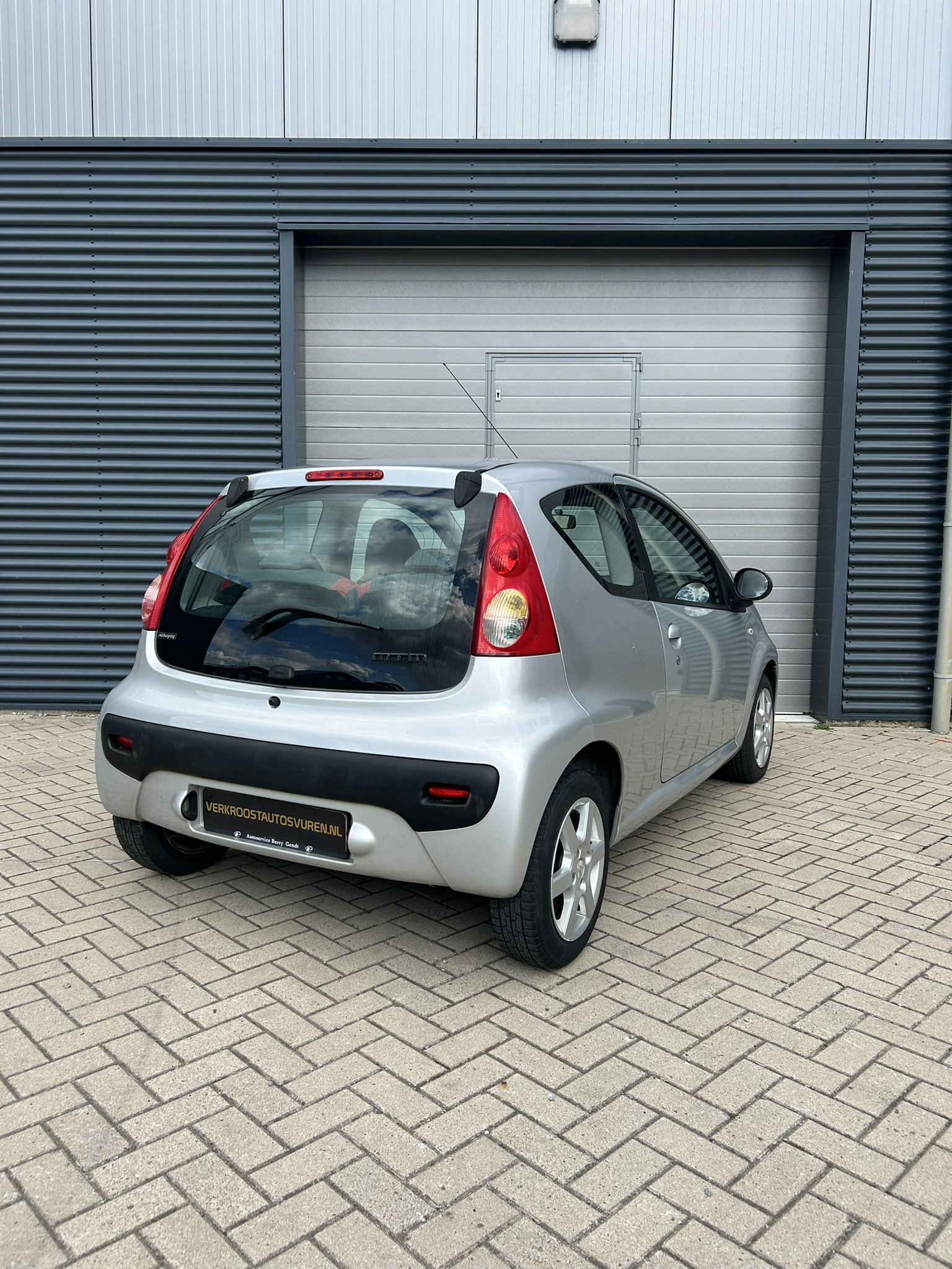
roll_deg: -2.1
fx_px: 953
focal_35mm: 26
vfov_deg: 67.3
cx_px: 476
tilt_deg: -5.5
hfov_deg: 53.1
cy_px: 634
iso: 50
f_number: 1.5
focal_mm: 5.7
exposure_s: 1/1869
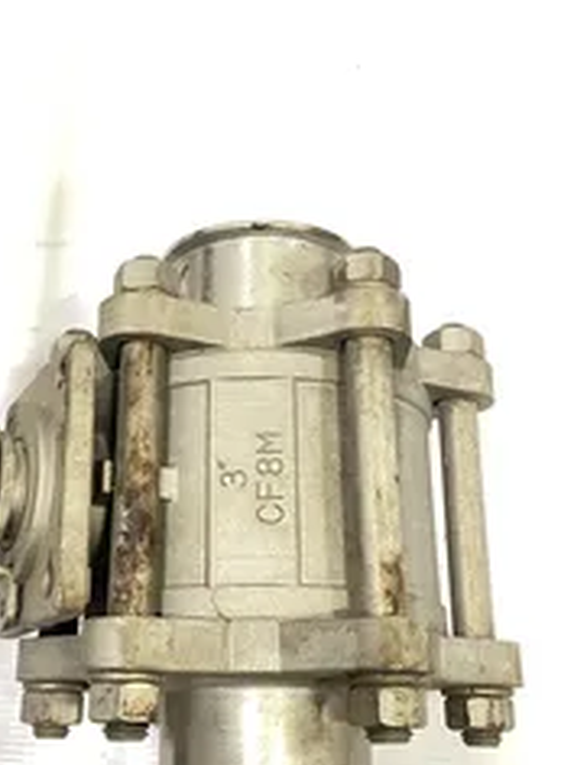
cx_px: 211
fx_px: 973
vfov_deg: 42.9
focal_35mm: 44
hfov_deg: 32.7
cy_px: 389
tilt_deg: -70.0
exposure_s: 1/60
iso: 320
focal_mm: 4.2
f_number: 1.6
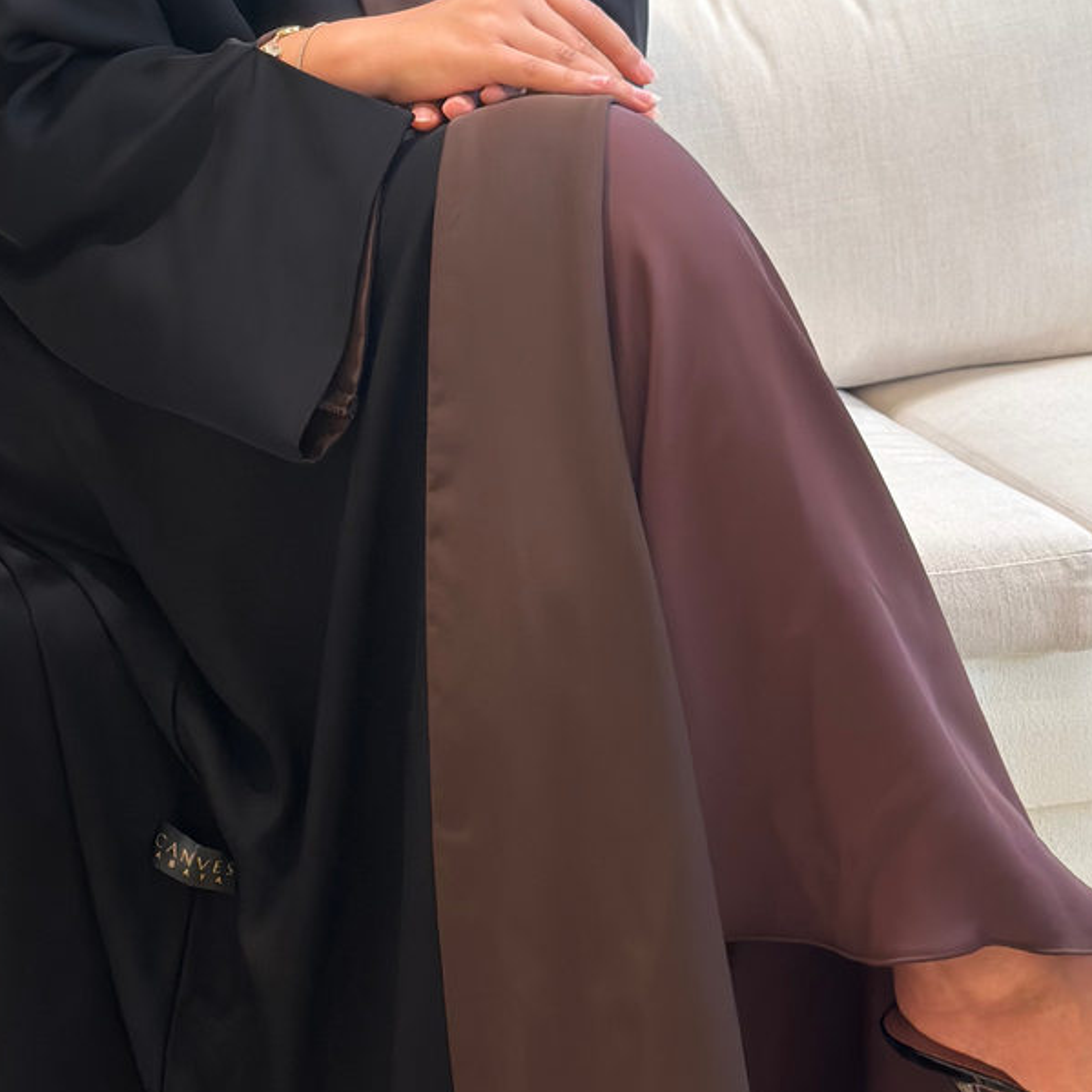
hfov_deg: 20.3
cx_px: 303
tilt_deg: -7.5
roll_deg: +2.1
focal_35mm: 85
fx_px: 3034
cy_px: 157
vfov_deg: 20.1
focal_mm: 6.86
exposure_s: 1/100
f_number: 1.78
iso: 160
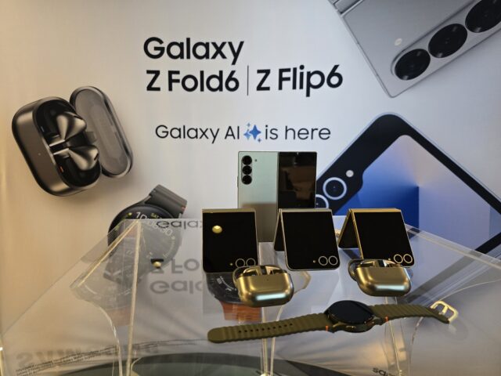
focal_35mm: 23
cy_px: 188
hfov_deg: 73.9
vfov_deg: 58.9
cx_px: 250
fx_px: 333
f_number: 1.7
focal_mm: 6.3
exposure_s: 1/100
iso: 640
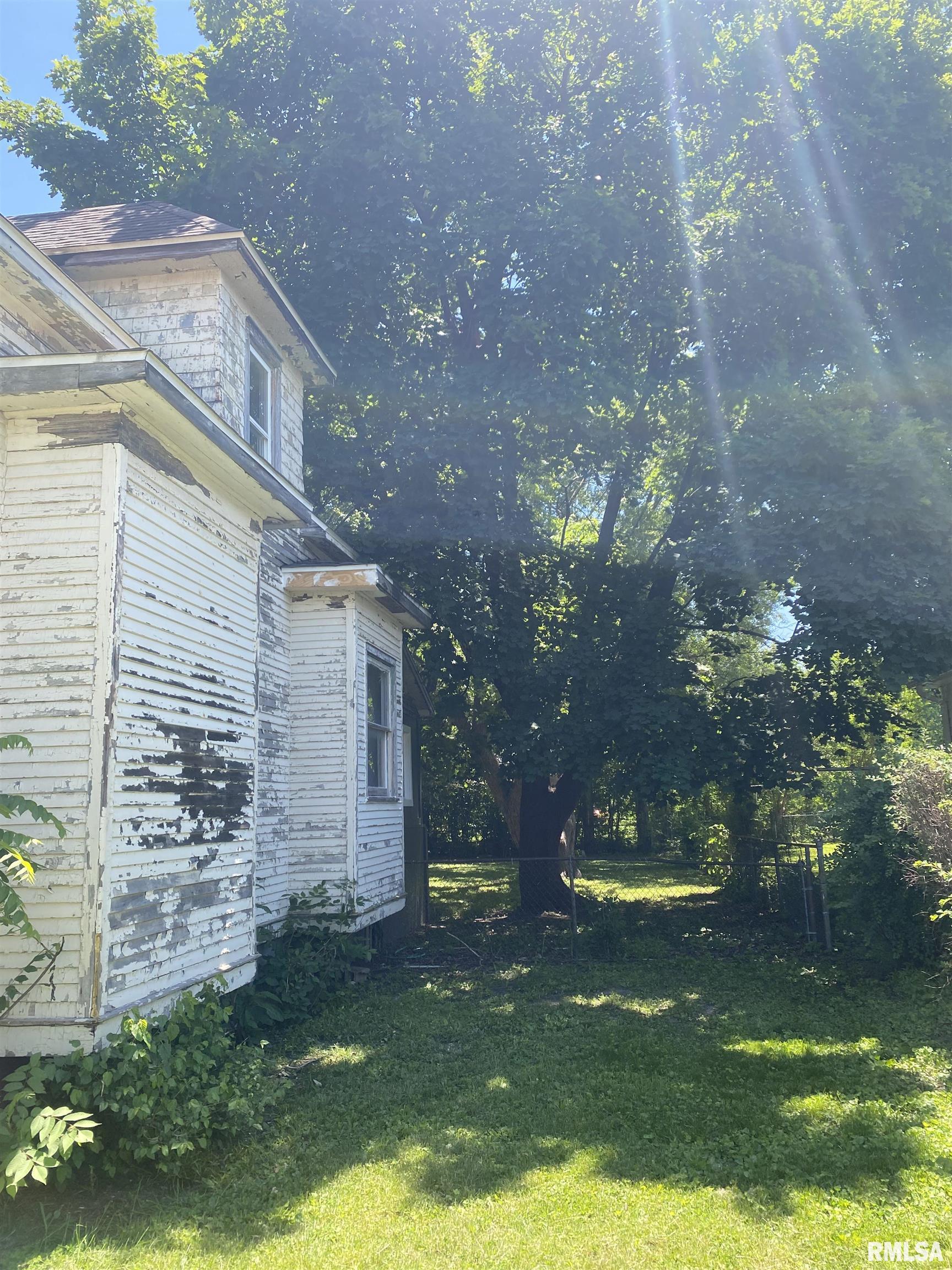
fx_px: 953
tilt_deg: +12.7
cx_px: 476
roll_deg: +2.9
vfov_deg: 67.3
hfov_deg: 53.1
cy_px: 635
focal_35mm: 26
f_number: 1.8
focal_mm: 4.25
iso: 32
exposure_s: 1/554
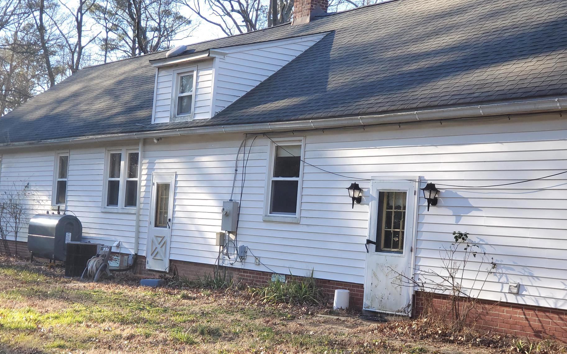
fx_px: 958
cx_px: 273
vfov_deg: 20.9
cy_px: 206
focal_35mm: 62
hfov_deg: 33.0
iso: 50
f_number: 2.4
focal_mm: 6
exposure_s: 1/190
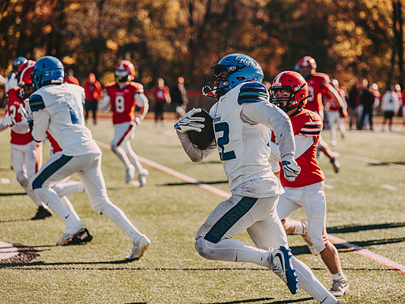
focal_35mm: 133
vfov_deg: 11.1
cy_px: 152
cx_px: 206
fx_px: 1556
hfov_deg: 14.8
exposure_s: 1/2500
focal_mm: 122
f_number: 3.2
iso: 250
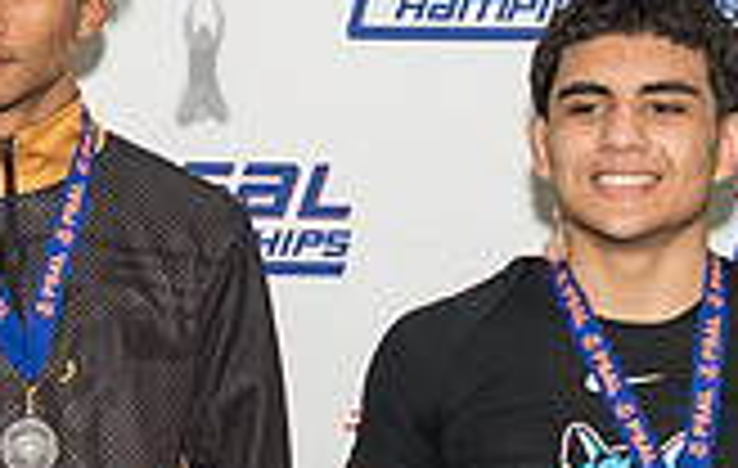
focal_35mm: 163
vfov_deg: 8.1
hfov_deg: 12.7
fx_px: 3292
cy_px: 434
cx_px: 53
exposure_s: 1/250
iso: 1600
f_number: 5
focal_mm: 35
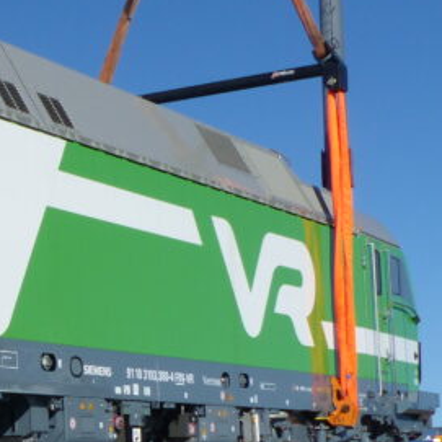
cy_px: 331
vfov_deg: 16.2
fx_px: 1546
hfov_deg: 15.3
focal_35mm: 107
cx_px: -171
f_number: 4
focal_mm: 5.8
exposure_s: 1/1600
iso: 100
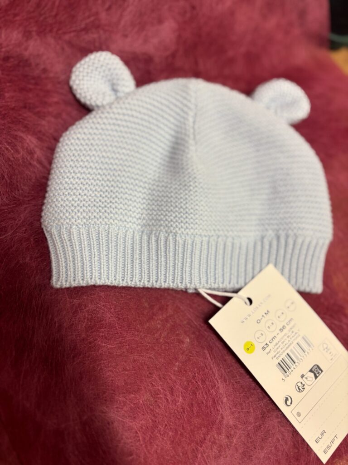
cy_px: 232
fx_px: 349
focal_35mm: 26
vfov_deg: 67.3
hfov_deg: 53.1
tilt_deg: -70.1
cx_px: 174
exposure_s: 1/50
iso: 160
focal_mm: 5.96
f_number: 1.6
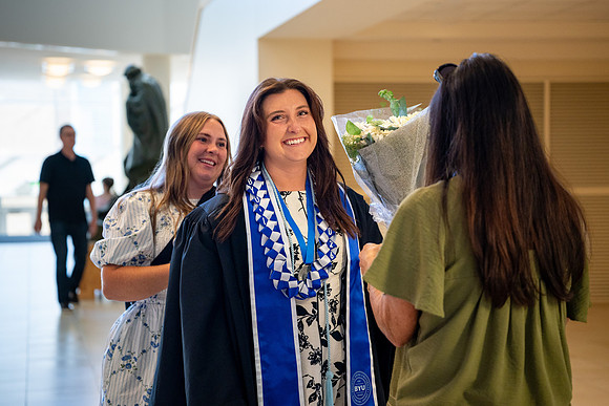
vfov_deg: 18.6
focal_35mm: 73
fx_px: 1238
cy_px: 207
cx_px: 293
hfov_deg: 27.6
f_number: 2.8
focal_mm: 66
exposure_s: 1/250
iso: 800
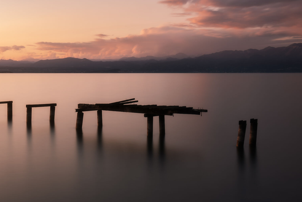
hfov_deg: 34.1
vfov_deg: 23.8
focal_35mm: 57
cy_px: 100
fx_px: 478
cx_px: 66
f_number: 18
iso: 100
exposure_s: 160
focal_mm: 36
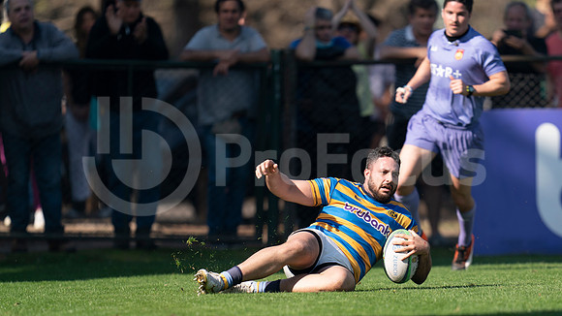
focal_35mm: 572
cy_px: 252
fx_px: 8524
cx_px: 379
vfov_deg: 2.1
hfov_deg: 3.8
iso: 100
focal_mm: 400
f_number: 2.8
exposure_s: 1/1250
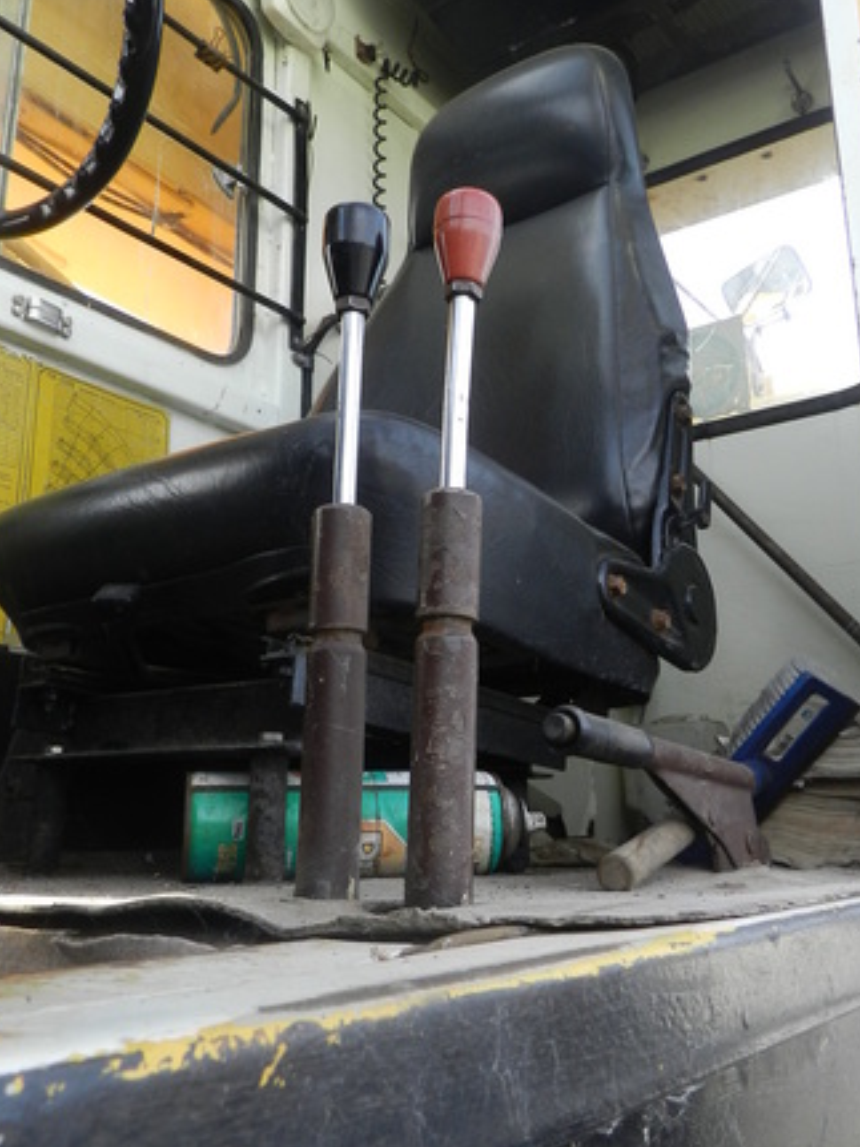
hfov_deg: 44.1
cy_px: 527
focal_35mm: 32
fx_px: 1061
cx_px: 431
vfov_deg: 56.8
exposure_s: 1/320
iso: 160
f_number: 3.4
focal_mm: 4
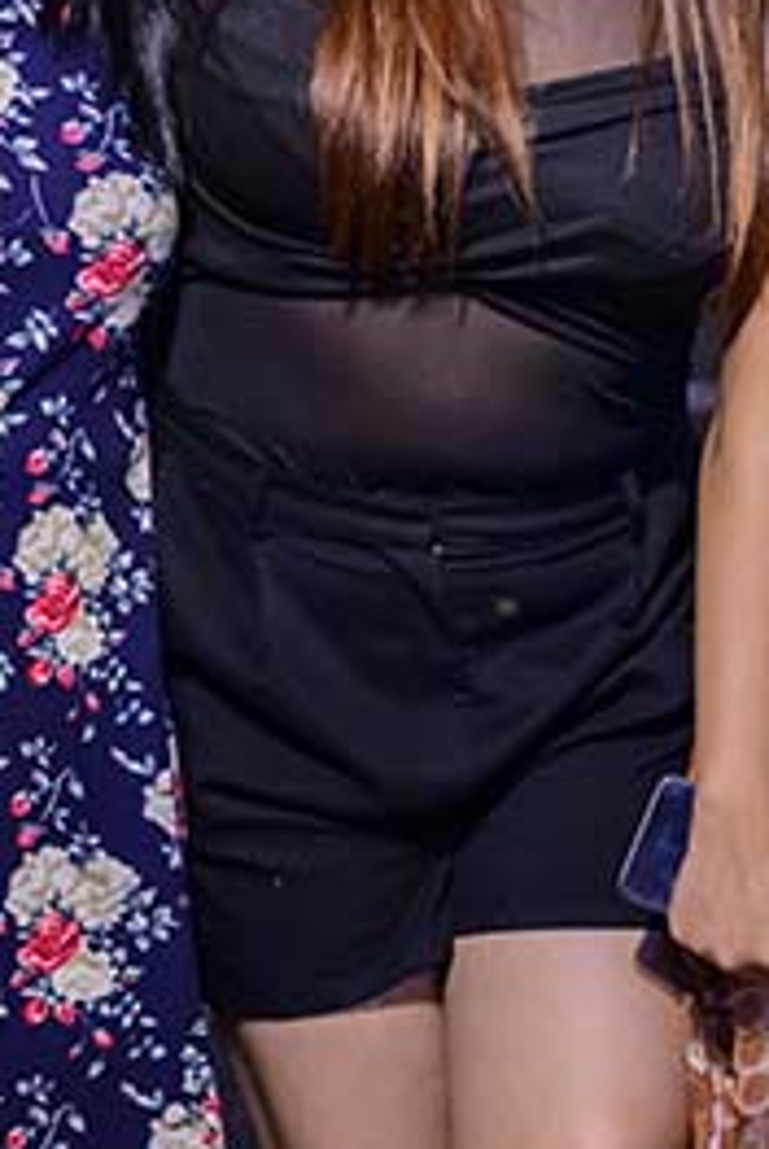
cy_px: 363
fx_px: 5592
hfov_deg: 7.8
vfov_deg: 11.7
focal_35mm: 175
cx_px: 979
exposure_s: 1/200
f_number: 3.5
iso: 8000
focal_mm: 48
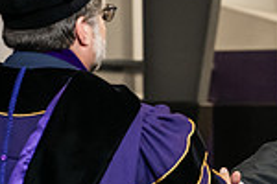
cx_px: 307
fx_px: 2085
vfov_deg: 5.1
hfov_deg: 7.6
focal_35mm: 271
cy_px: 80
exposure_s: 1/200
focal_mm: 70
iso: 2500
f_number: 5
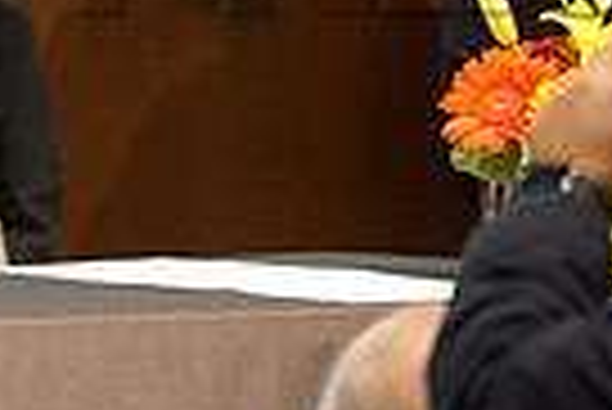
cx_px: -248
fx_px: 14516
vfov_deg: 1.6
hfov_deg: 2.4
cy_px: -104
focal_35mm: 853
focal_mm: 200
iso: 10000
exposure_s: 1/250
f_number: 4
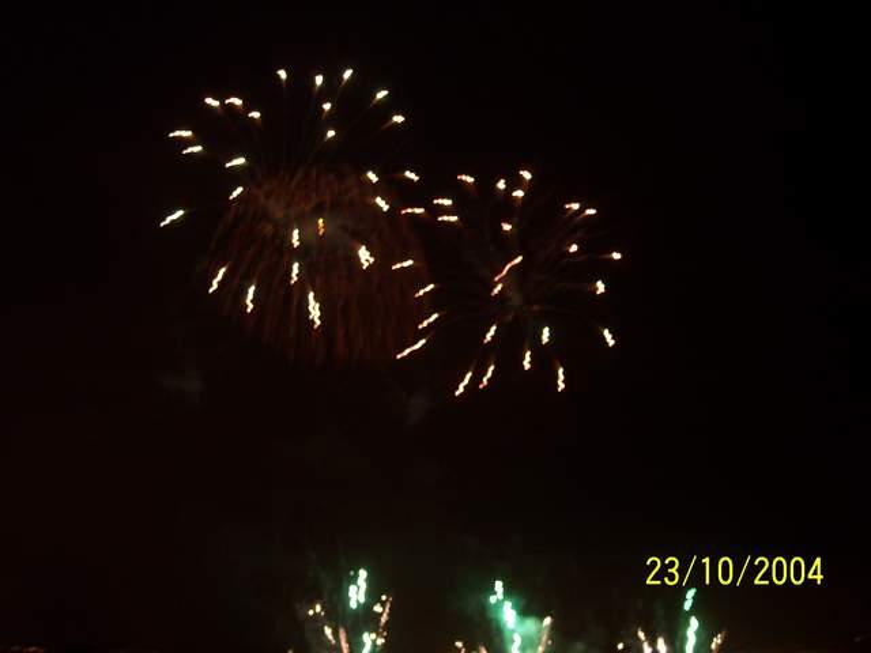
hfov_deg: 49.0
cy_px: 326
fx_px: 956
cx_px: 436
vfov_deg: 37.7
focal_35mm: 38
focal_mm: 8
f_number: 2.8
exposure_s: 1/2
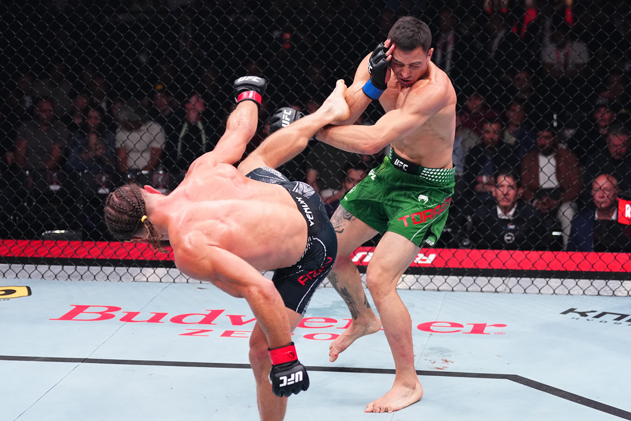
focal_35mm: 70
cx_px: 316
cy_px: 210
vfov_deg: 19.5
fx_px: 1227
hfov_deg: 28.8
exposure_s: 1/1600
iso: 3200
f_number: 2.8
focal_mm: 70
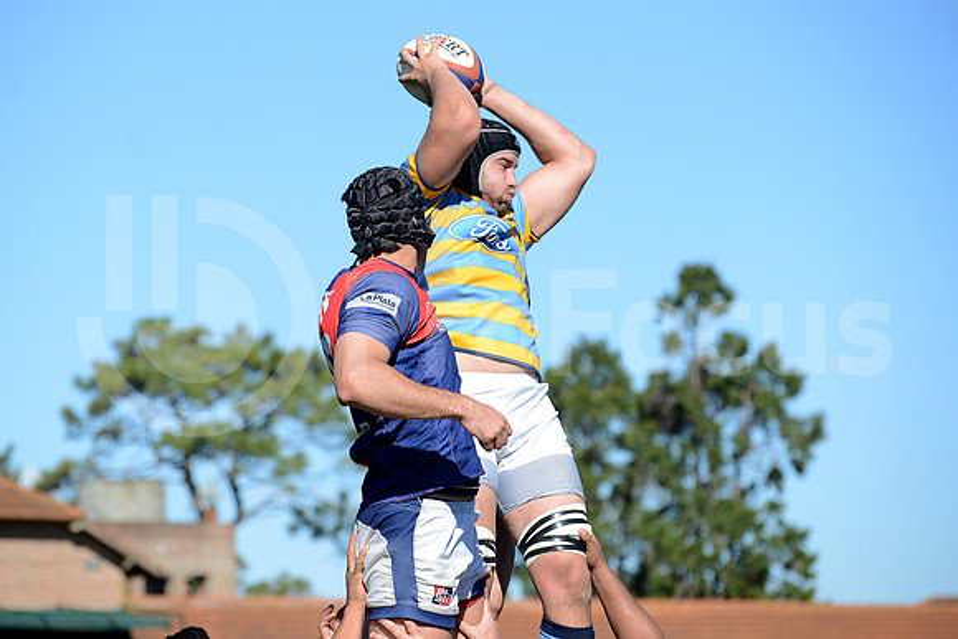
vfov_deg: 9.8
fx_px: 3726
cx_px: 479
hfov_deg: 14.7
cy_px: 320
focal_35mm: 140
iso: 320
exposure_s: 1/1600
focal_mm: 140
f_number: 4.8
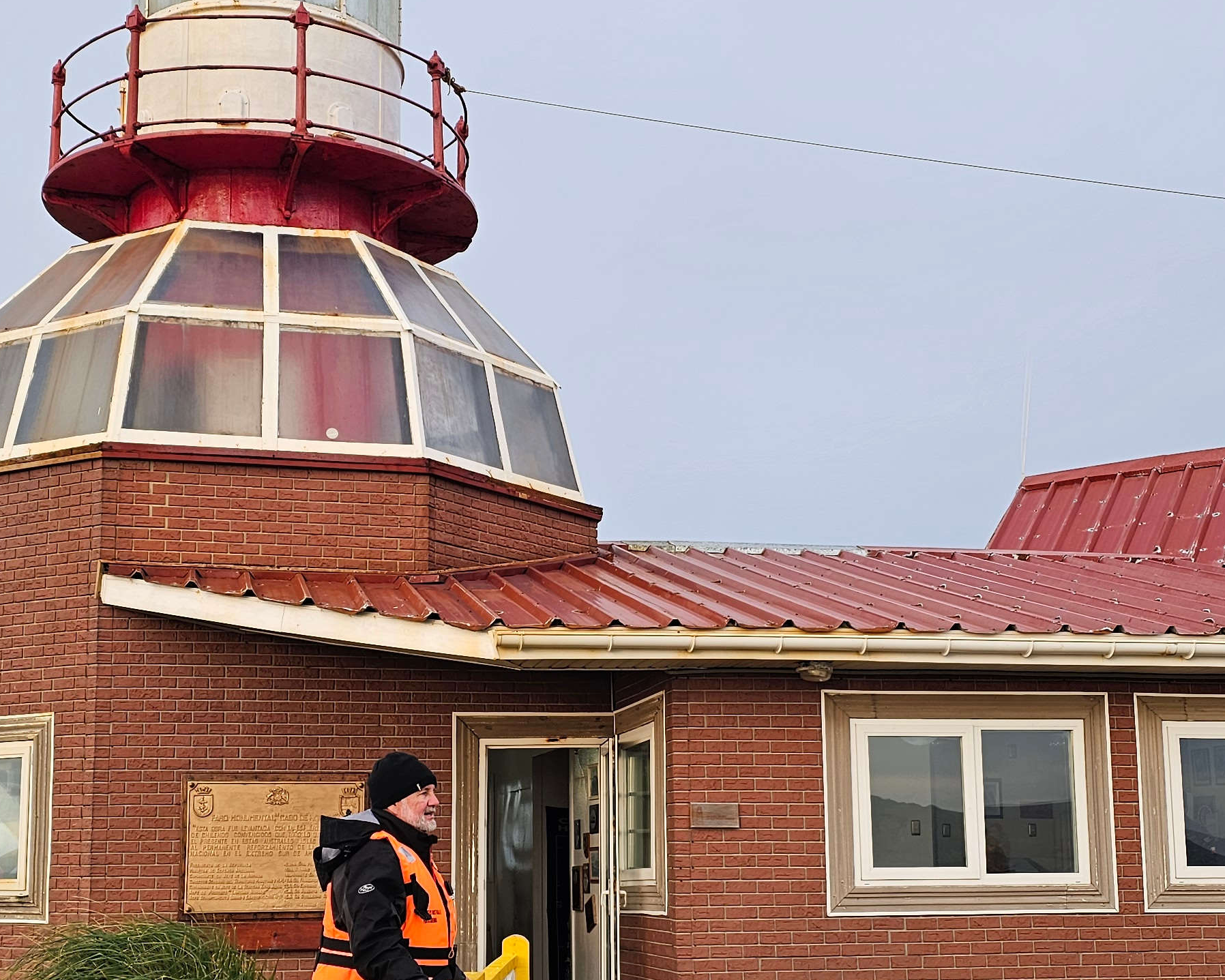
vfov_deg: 30.1
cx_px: 568
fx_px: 1813
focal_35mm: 50
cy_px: 610
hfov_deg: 37.3
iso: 20
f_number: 1.7
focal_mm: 6.3
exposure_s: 1/120
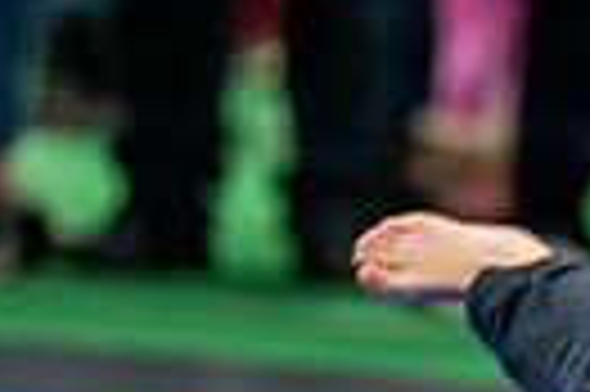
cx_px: 937
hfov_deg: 2.3
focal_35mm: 889
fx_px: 14551
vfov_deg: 1.5
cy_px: 385
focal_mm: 200
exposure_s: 1/500
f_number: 2.8
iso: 5000
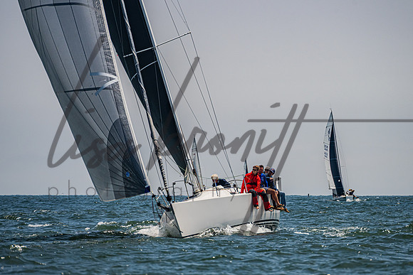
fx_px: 4874
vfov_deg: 3.2
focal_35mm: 425
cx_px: 230
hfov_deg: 4.9
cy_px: 117
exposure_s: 1/3200
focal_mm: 310
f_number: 8
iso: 400
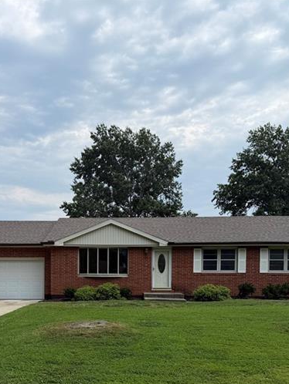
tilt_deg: -1.8
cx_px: 107
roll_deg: -0.4
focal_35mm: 37
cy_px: 293
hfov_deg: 38.4
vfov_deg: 48.0
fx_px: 412
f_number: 1.78
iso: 80
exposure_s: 1/5714
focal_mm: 6.76
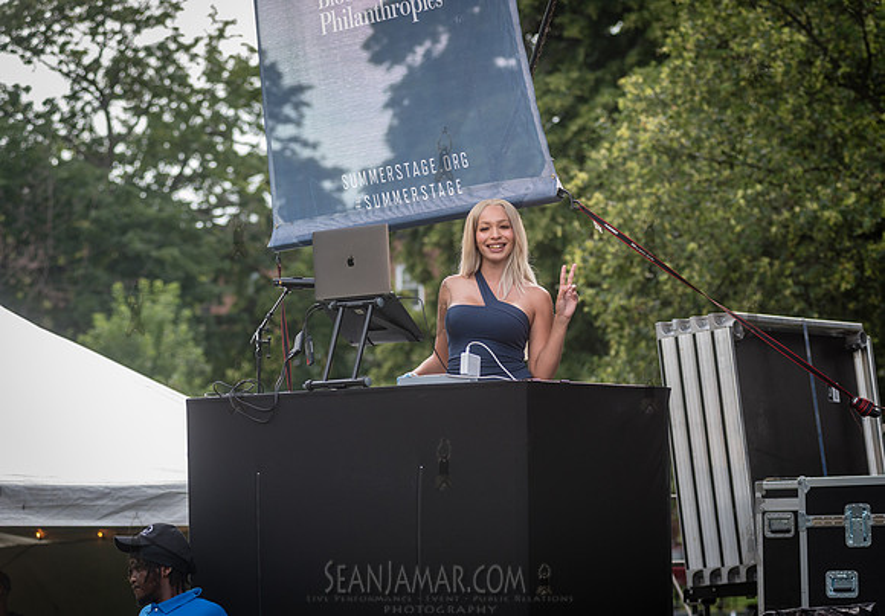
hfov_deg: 16.9
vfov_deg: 11.8
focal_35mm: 119
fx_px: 2972
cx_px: 478
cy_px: 298
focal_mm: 112
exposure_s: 1/800
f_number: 4
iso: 500
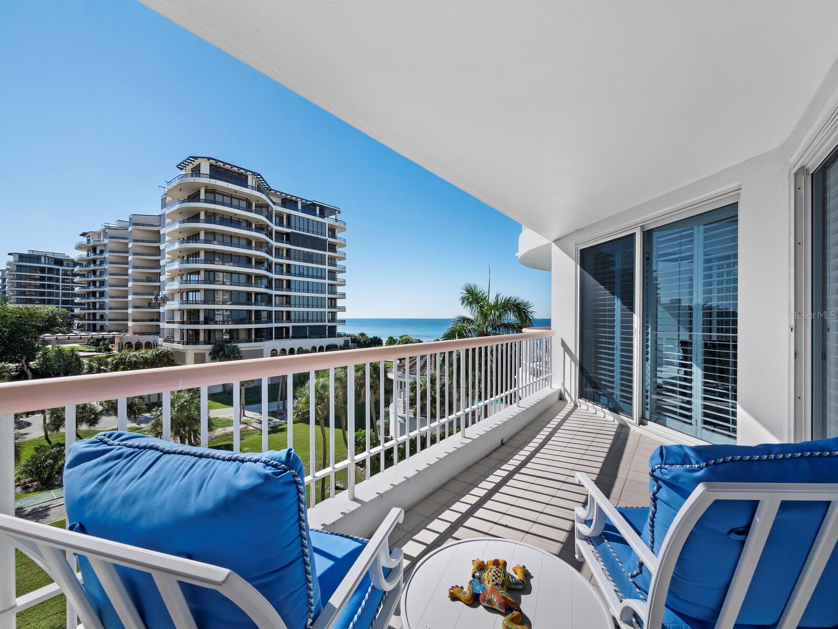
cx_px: 419
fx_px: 339
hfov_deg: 102.0
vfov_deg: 85.7
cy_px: 314
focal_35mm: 14
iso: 400
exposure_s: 1/1000
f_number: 7.1
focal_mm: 7
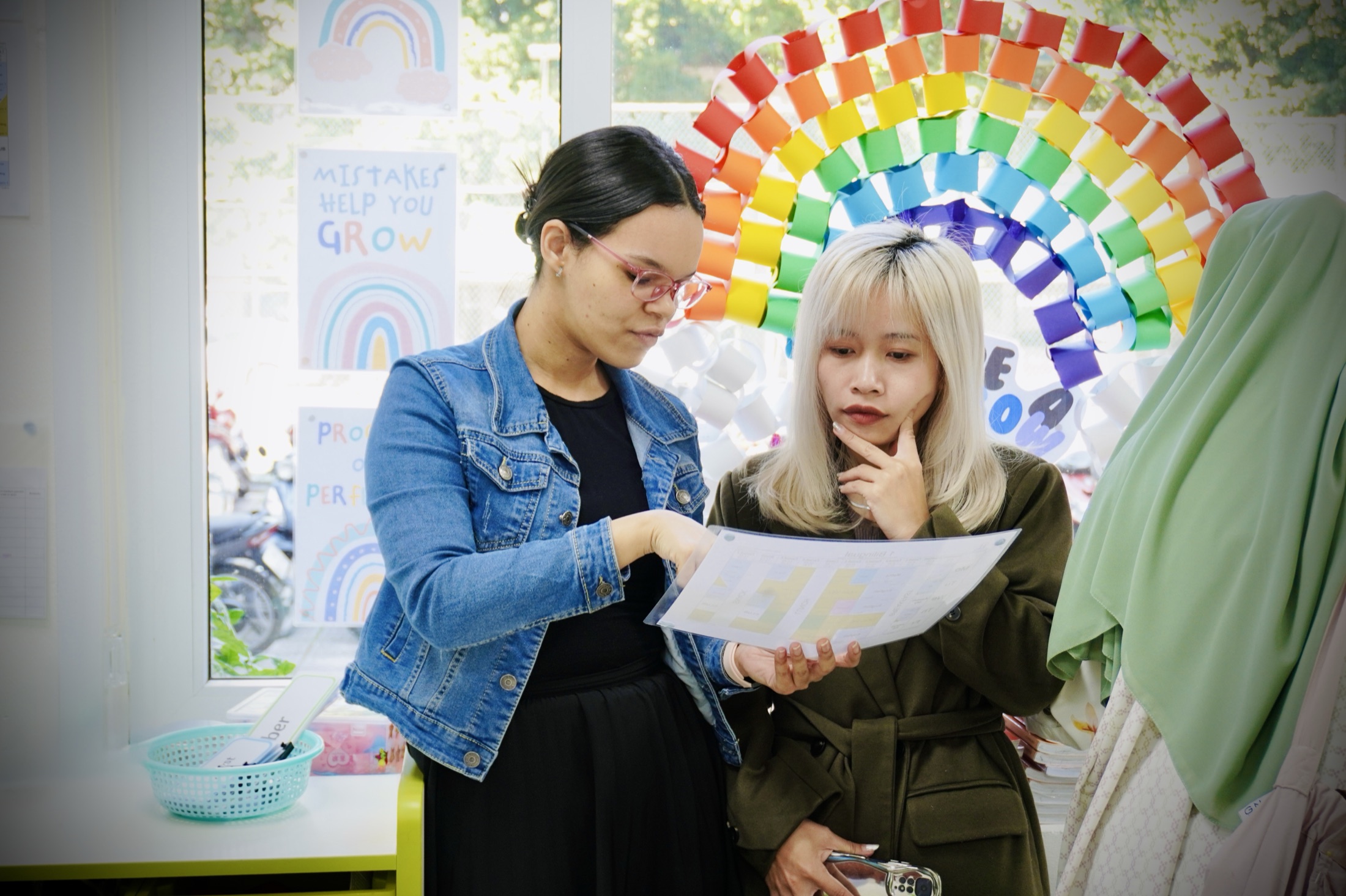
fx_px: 1738
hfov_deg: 42.3
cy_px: 448
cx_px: 673
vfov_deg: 28.9
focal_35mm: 46
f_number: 4.5
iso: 400
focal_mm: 31
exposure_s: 1/45
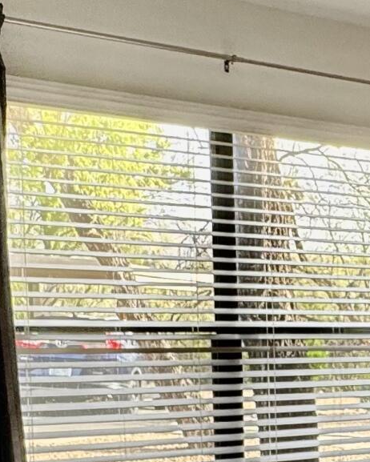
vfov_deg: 25.8
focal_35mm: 71
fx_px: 971
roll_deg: +1.1
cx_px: 469
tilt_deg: -5.0
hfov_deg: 20.0
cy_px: 427
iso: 50
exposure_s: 1/99
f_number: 2.2
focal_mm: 2.22
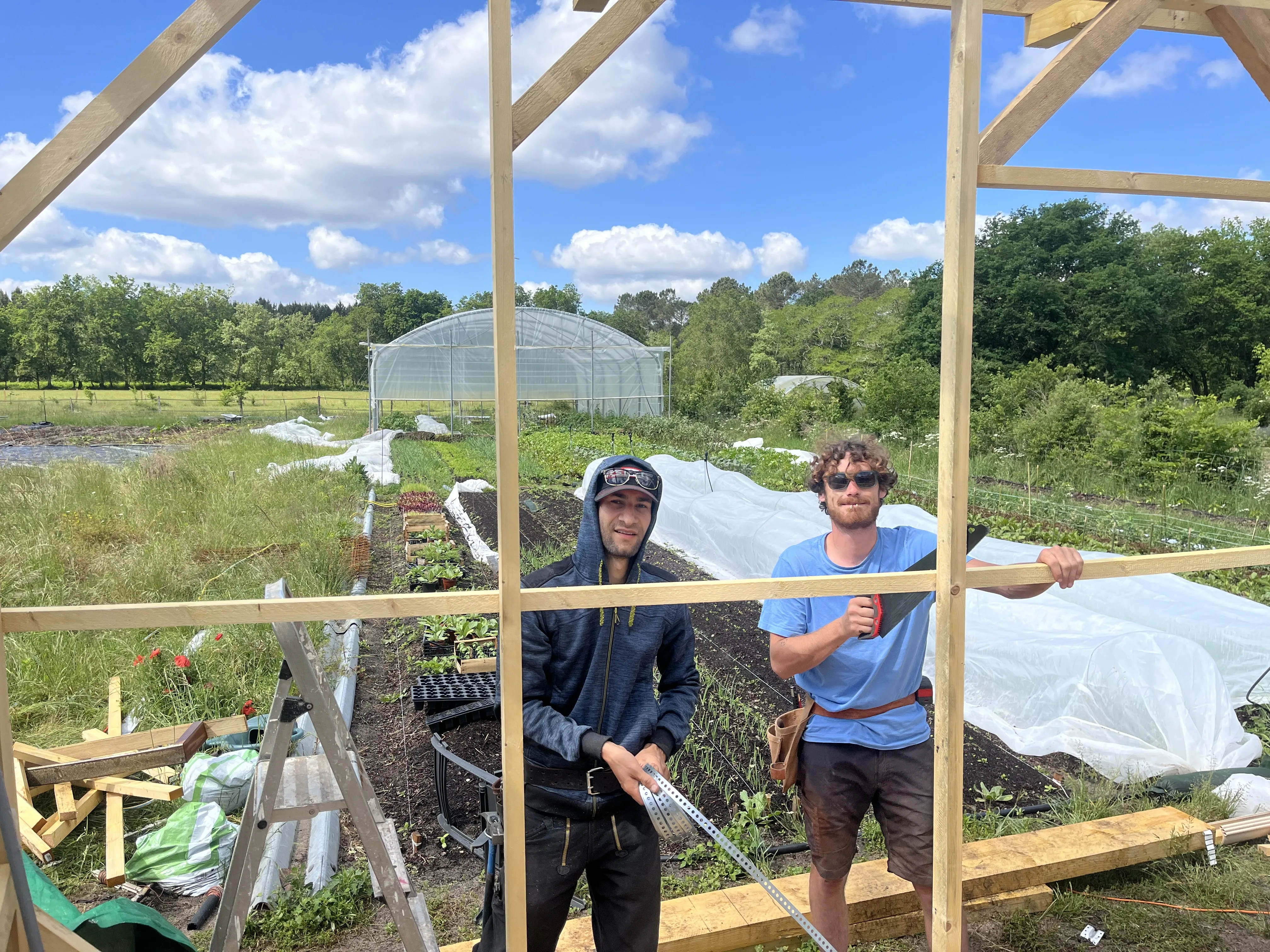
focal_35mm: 26
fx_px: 954
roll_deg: -0.3
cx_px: 635
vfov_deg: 53.1
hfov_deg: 67.3
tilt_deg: -6.0
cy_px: 476
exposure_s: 1/2463
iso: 50
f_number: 1.6
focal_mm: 5.1
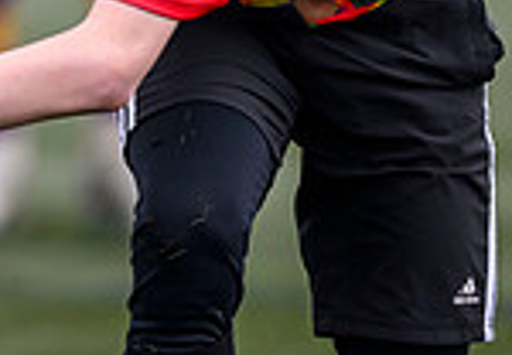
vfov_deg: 0.8
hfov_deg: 1.1
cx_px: -567
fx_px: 25543
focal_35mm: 1774
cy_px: -384
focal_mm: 400
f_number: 3.2
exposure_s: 1/1600
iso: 500
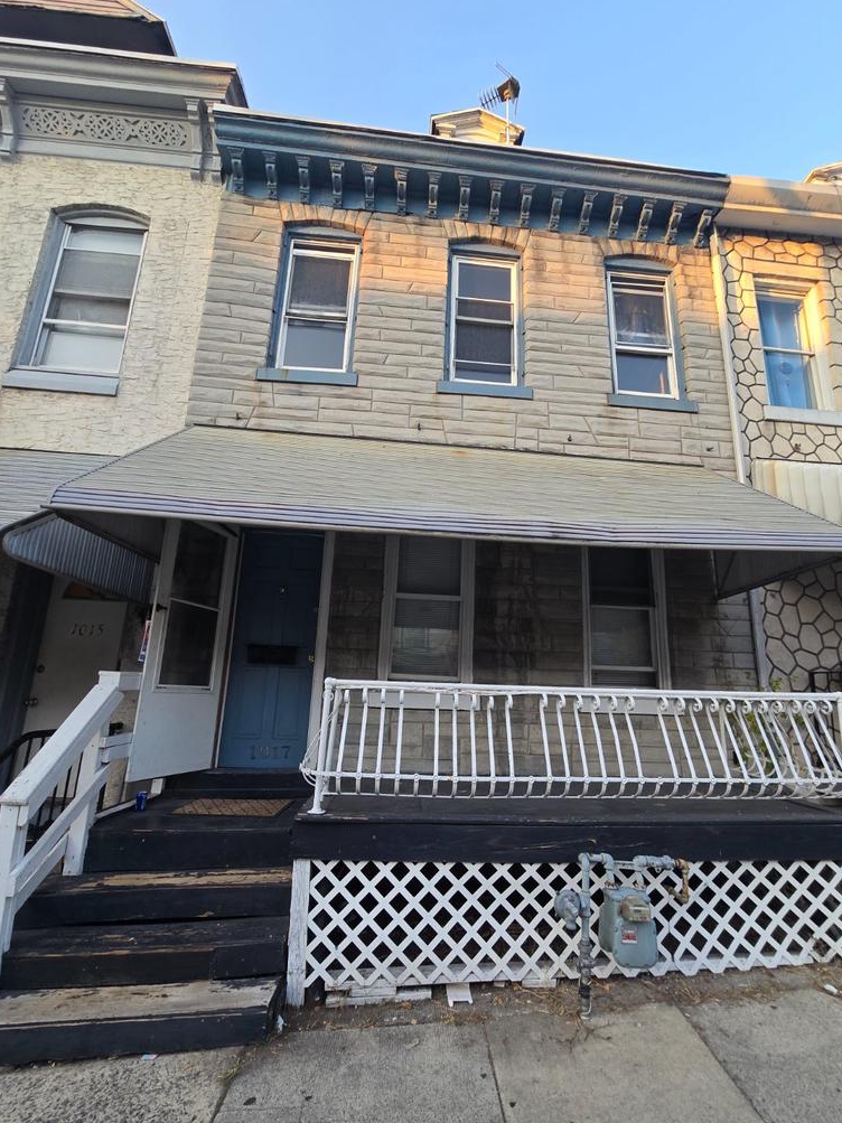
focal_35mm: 14
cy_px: 590
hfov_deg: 85.6
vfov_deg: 102.0
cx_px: 447
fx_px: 454
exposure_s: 1/121
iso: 50
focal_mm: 2.2
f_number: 2.2
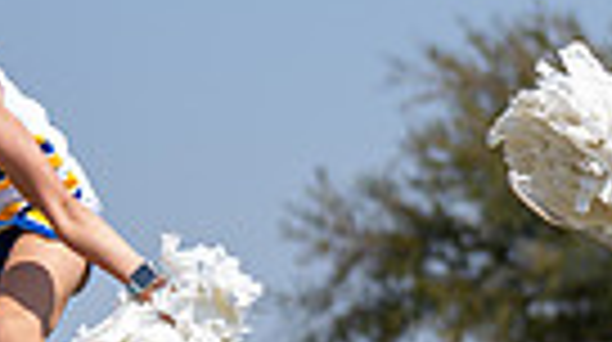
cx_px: 1024
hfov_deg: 5.6
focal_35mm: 380
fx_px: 6157
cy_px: 126
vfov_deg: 3.2
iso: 80
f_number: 2.8
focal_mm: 70
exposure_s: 1/1600
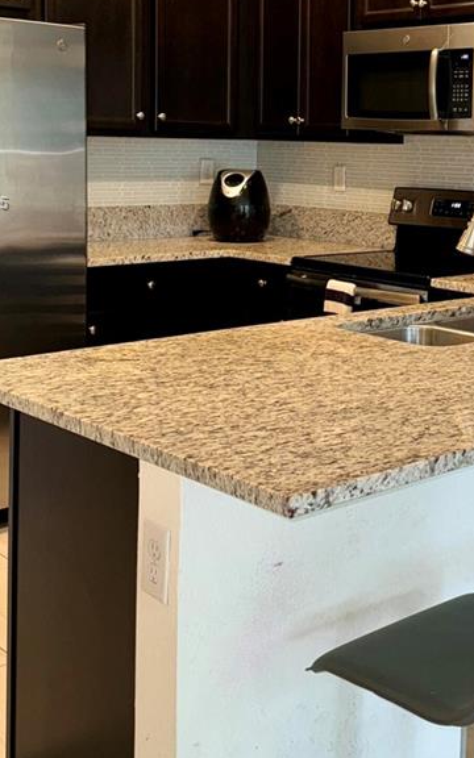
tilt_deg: -3.8
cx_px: 359
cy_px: 204
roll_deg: -1.2
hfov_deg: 24.1
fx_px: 1095
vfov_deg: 37.4
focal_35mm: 53
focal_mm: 6.76
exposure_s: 1/24
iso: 64
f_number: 1.78
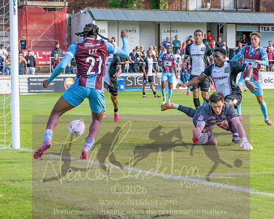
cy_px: 132
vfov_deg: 10.3
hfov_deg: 12.9
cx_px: 180
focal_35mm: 149
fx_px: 1212
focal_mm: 70
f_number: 4
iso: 400
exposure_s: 1/2500
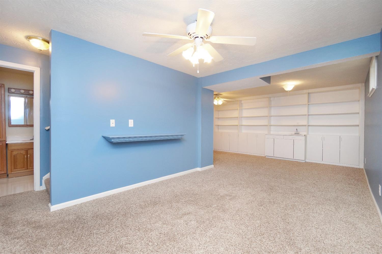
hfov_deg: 100.4
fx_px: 159
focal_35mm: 15
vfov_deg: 77.2
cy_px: 127
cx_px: 191
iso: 640
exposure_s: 1/60
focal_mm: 10
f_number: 4
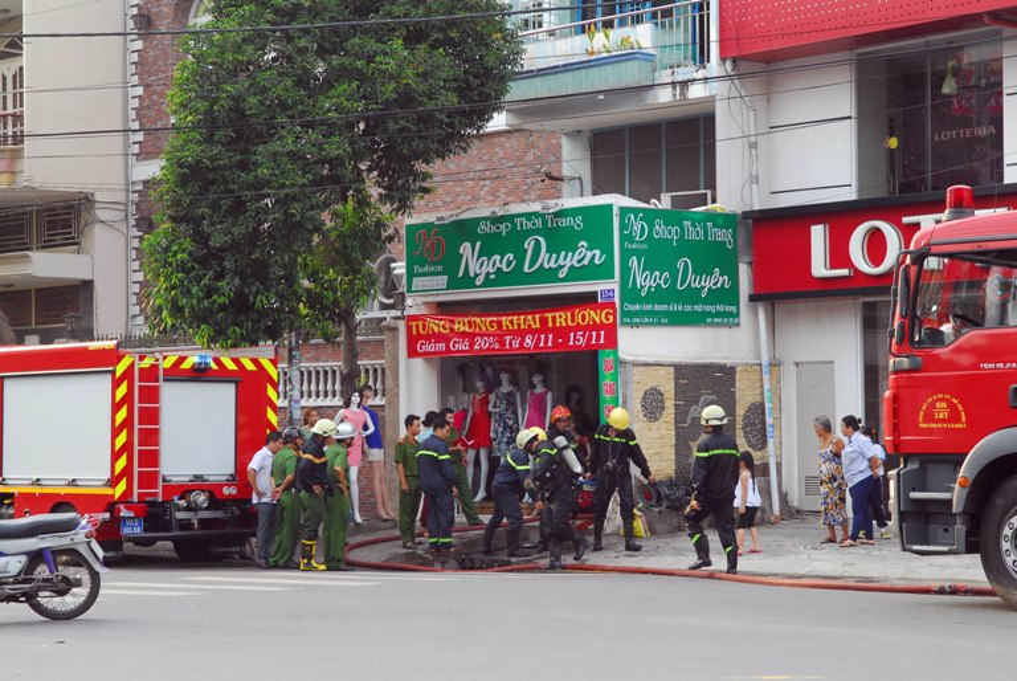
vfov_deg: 16.6
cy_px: 340
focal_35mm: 82
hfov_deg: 24.6
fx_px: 2333
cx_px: 508
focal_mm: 55
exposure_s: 1/125
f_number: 5.6
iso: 400
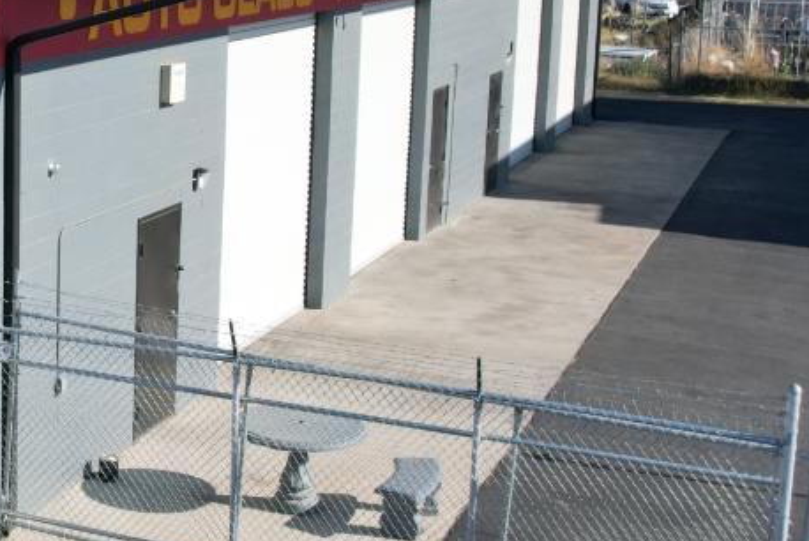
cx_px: -12
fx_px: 1619
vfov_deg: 18.9
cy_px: 196
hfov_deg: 26.5
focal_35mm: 72
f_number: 2.8
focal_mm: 8.38
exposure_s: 1/1600
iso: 130
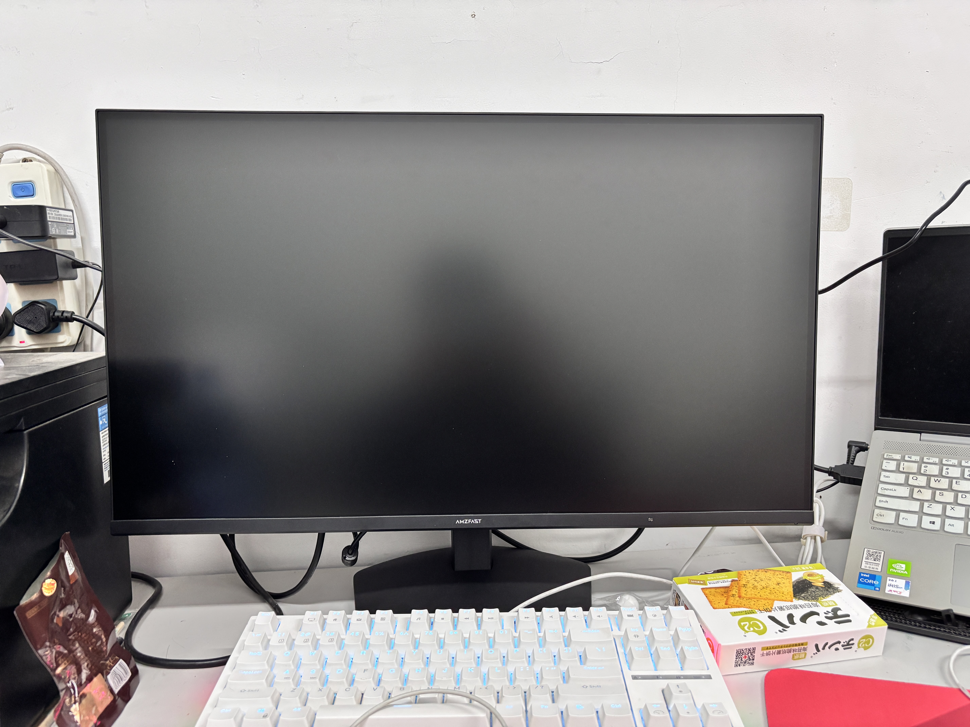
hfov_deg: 67.3
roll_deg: +0.9
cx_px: 485
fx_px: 729
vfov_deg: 53.1
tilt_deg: -6.8
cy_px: 364
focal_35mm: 26
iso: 250
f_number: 1.6
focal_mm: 5.96
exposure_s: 1/50
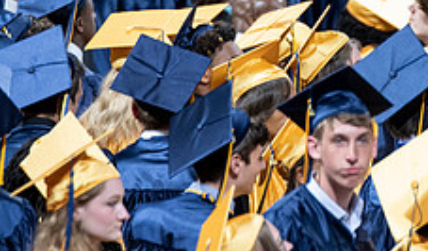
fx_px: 7440
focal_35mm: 649
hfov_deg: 3.3
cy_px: 30
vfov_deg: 1.9
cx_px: 346
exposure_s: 1/100
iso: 1000
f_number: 3.5
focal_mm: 200
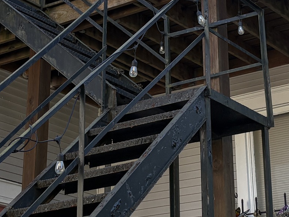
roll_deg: +0.2
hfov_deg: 18.9
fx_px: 868
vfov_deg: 14.0
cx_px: 143
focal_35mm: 104
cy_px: -1
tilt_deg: +24.8
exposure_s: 1/801
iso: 64
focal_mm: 5.96
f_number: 1.6
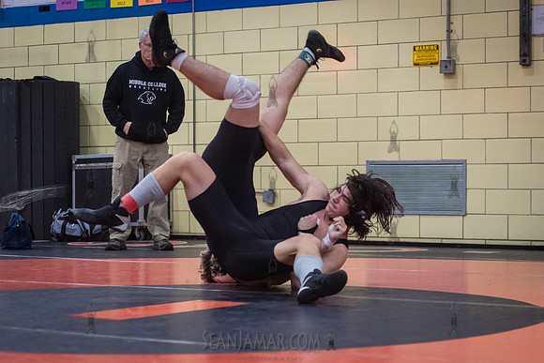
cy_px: 215
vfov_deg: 14.3
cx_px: 323
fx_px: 1442
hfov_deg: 21.3
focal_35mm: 95
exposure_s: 1/500
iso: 8000
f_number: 3.2
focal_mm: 80
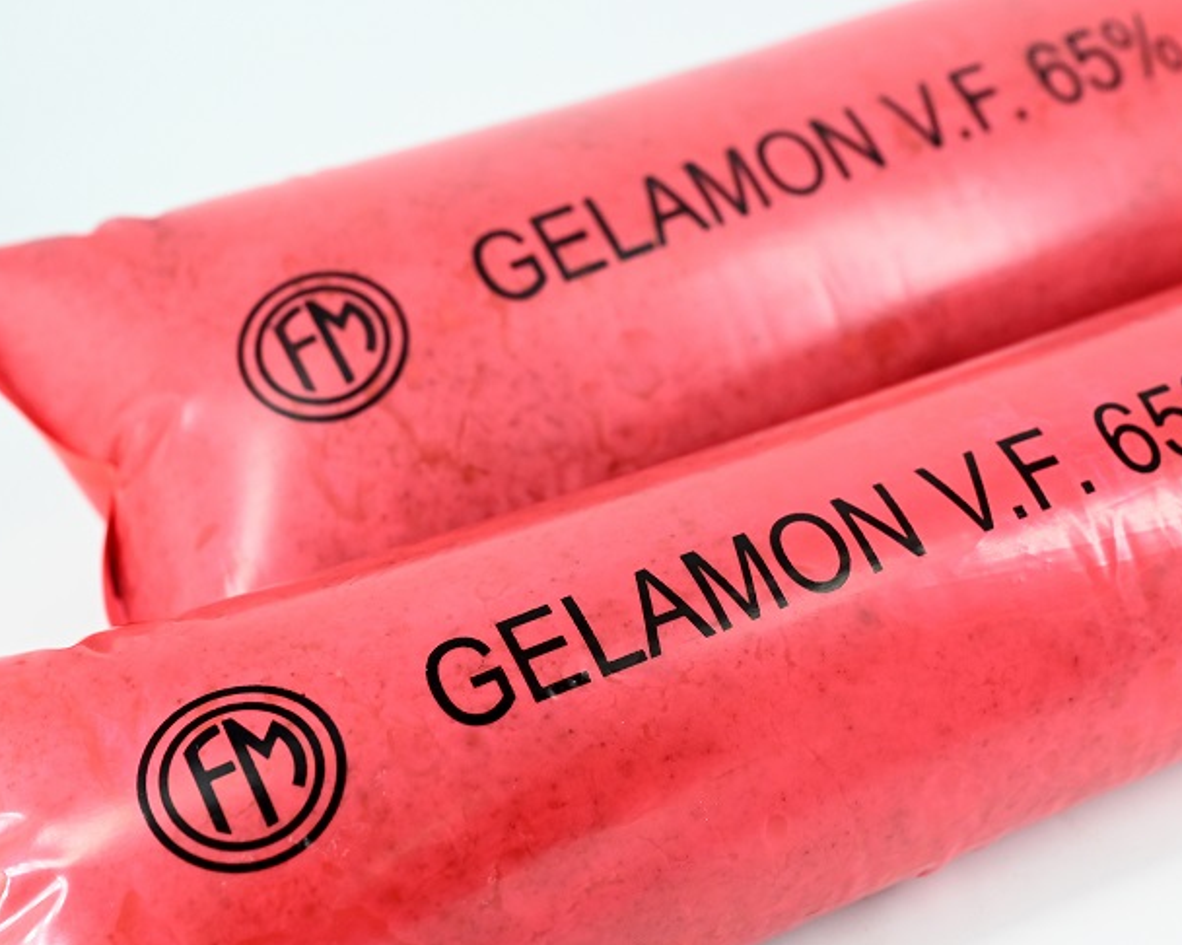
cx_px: 713
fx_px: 2553
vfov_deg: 21.0
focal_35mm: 73
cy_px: 476
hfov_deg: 26.0
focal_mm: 64
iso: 1600
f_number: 7.1
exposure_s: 1/500
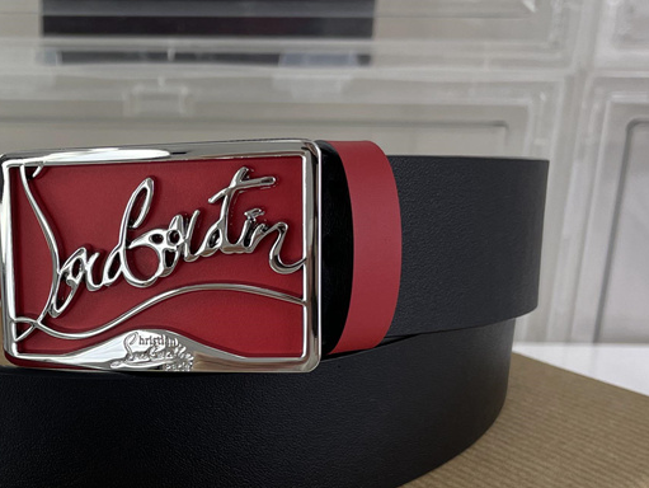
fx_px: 1144
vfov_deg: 23.8
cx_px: 86
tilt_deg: -21.8
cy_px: 379
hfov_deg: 30.5
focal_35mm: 61
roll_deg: +0.2
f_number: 1.6
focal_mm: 4.2
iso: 32
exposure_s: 1/204
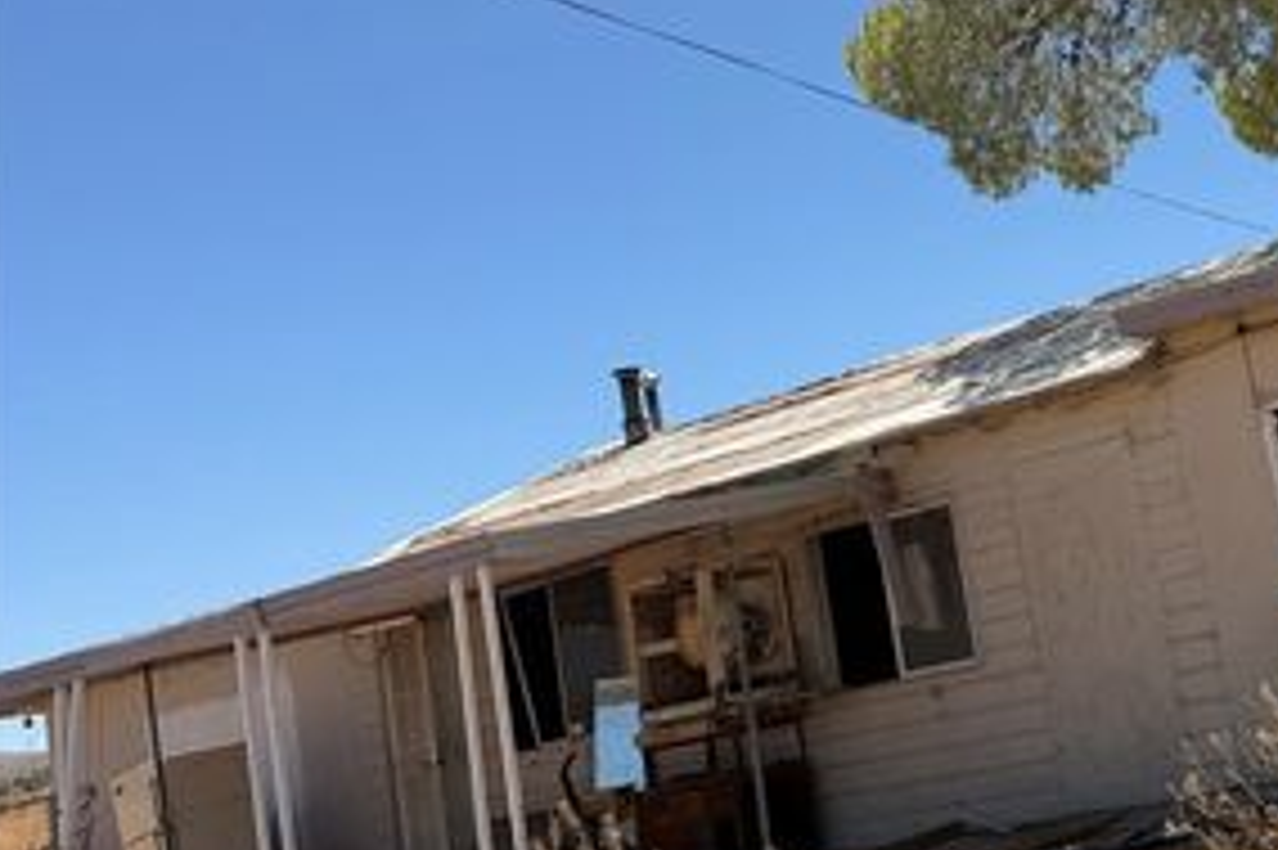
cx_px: 1102
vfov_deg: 30.5
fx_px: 1561
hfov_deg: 41.6
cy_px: 385
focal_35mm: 44
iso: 80
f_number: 1.78
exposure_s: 1/4673
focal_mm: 6.76
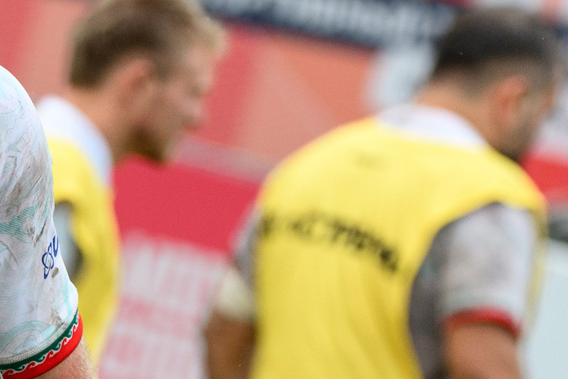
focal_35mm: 754
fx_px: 11898
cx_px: -203
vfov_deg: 1.8
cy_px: 101
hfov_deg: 2.7
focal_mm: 200
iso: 1250
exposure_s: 1/2500
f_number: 5.6
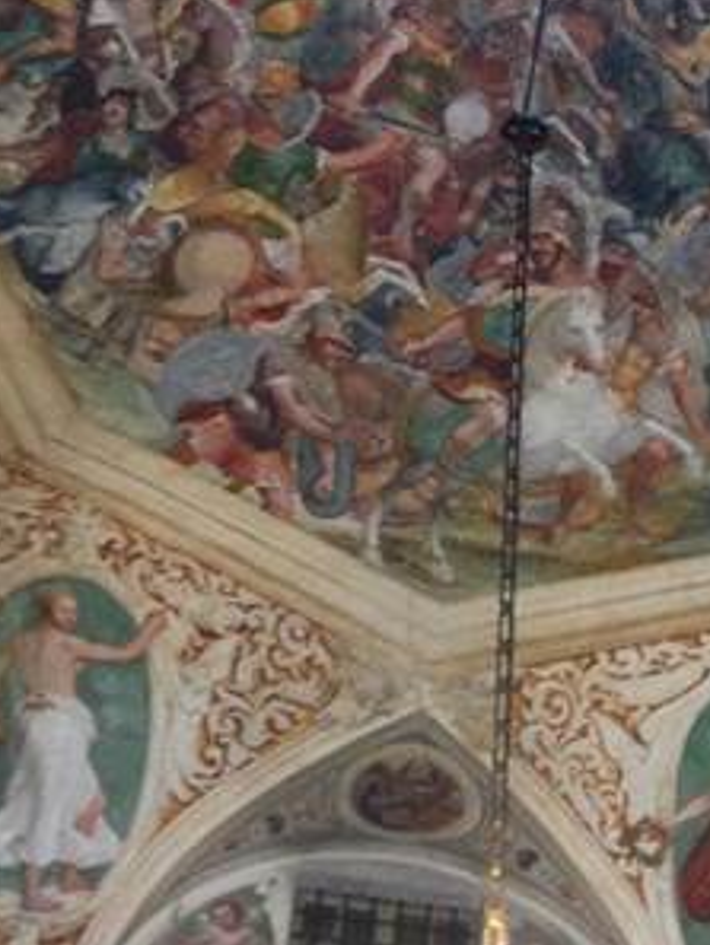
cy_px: 388
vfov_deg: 27.3
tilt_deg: +54.7
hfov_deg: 20.7
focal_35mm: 71
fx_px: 1940
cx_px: 433
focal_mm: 4.12
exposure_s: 1/20
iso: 400
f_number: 2.4
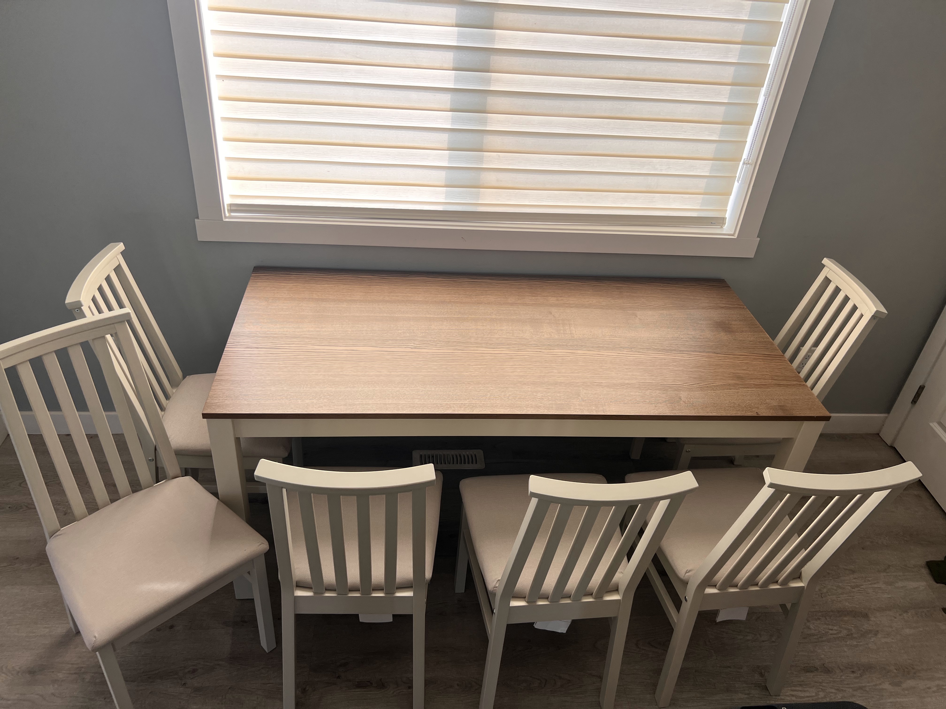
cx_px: 473
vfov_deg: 53.1
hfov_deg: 67.3
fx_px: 711
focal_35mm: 26
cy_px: 354
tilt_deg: -34.6
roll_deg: -5.1
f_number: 1.5
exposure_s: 1/235
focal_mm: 5.7
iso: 50
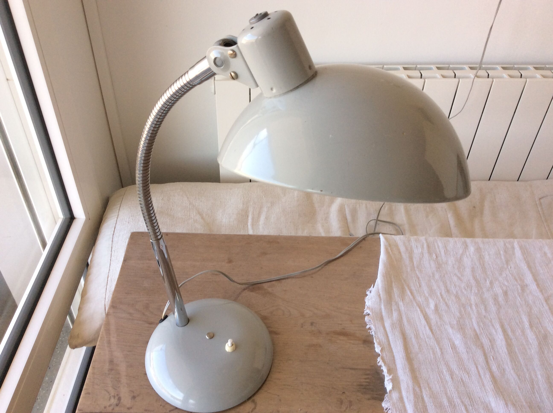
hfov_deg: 56.9
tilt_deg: -42.6
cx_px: 276
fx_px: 510
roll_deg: +0.5
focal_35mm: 32
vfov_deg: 44.1
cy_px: 206
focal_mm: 3.3
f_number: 2.4
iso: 32
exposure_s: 1/100
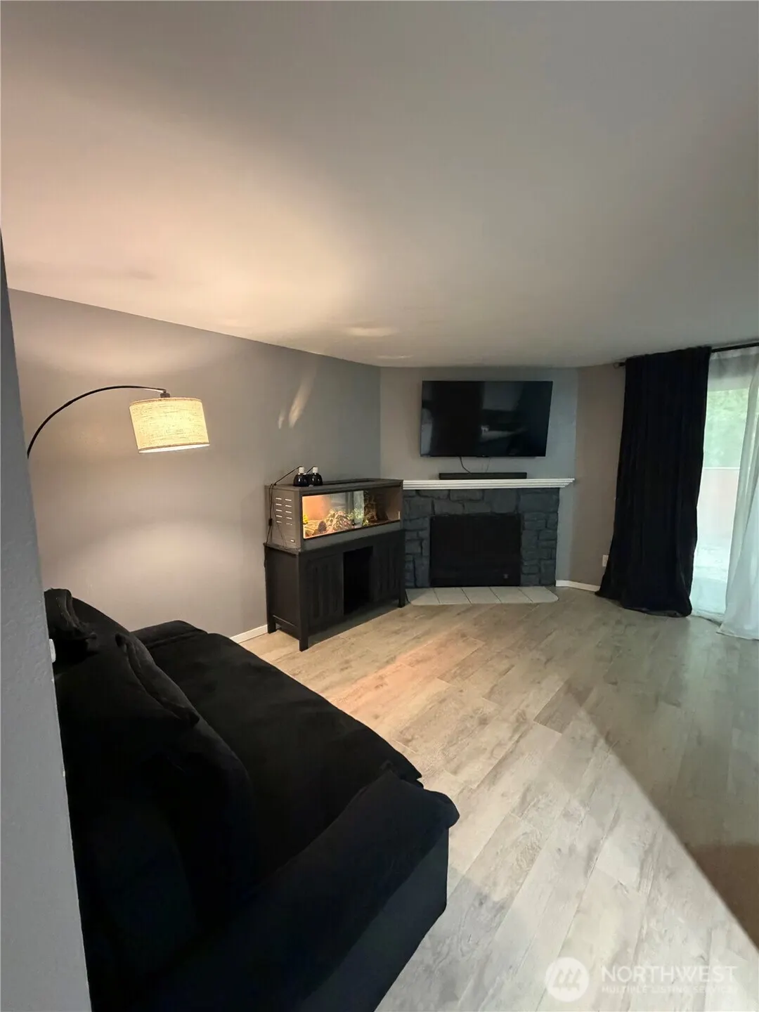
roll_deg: +0.3
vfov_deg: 102.1
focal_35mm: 14
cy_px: 506
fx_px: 409
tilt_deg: -6.9
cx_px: 380
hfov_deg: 85.7
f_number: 2.2
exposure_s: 1/60
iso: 1250
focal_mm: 2.22
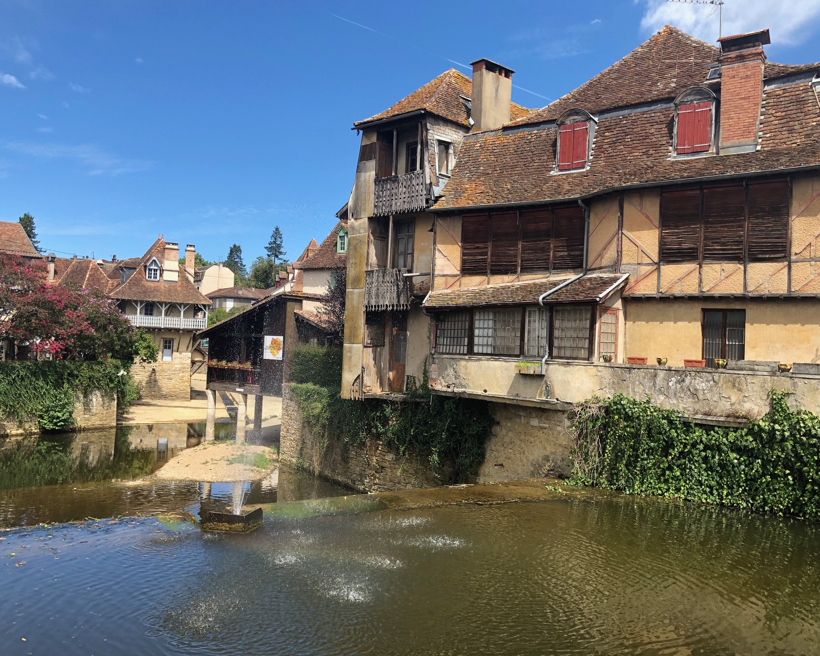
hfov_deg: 58.7
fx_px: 728
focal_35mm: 30
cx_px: 434
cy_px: 326
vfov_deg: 48.5
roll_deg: -2.4
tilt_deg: +0.3
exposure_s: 1/1263
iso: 20
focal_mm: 3.99
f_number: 1.8
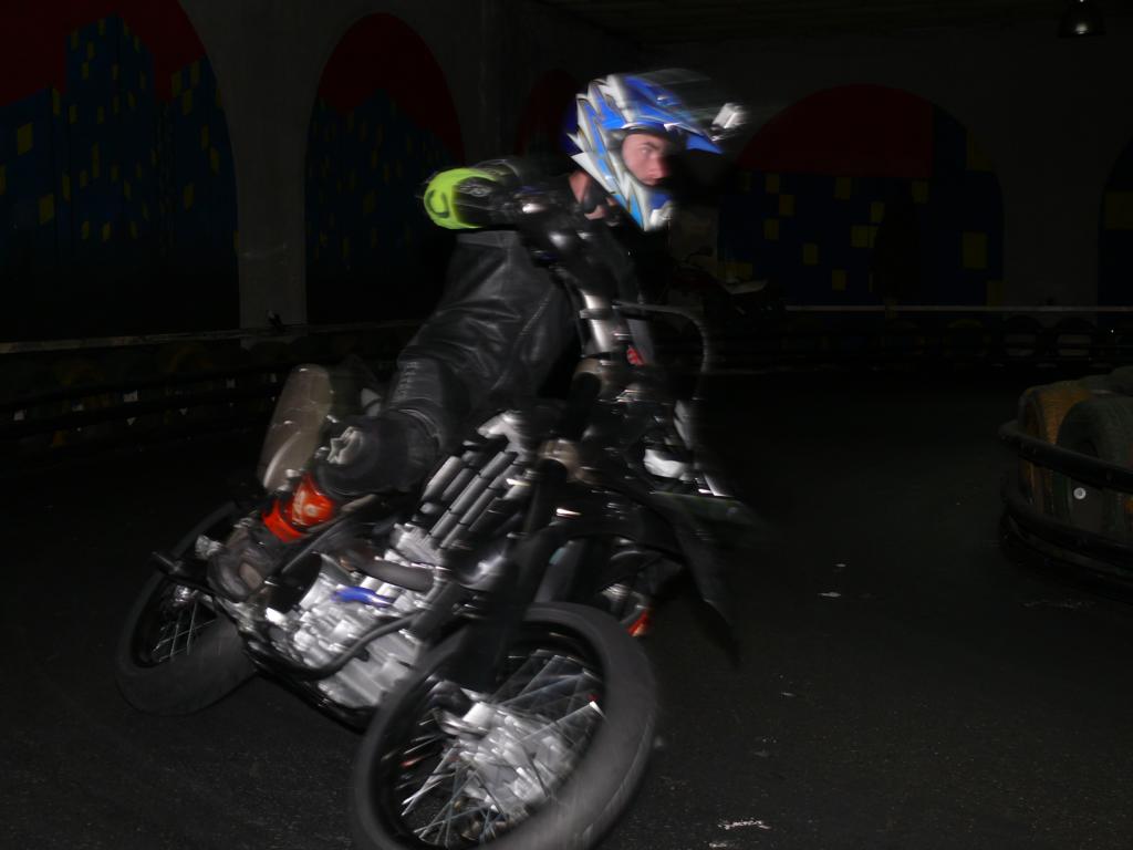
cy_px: 425
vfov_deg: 27.0
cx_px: 566
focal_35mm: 54
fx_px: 1767
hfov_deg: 35.5
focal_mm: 11.5
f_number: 3.2
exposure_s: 1/30
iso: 100
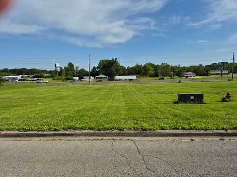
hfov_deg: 73.9
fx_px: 157
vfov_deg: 58.9
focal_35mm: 23
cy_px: 88
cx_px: 118
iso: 25
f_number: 1.8
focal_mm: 5.4
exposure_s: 1/3088
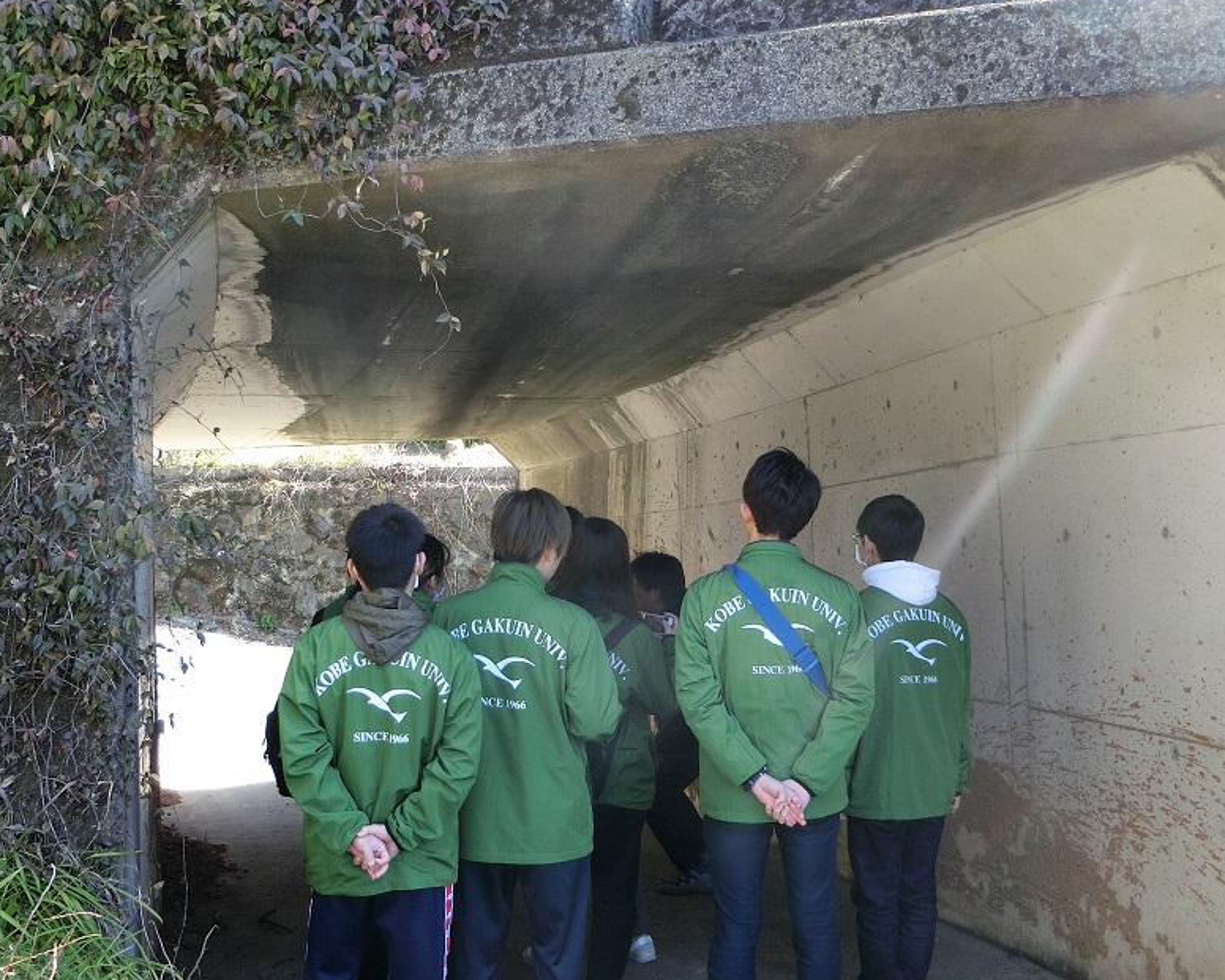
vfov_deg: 35.7
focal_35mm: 42
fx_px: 1523
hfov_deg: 43.8
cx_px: 600
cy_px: 458
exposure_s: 1/60
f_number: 3.7
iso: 80
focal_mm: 5.2
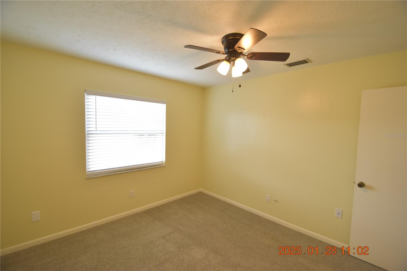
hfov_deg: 100.4
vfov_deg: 77.3
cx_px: 204
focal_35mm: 15
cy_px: 136
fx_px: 170
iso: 800
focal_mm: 10
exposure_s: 1/100
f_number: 5
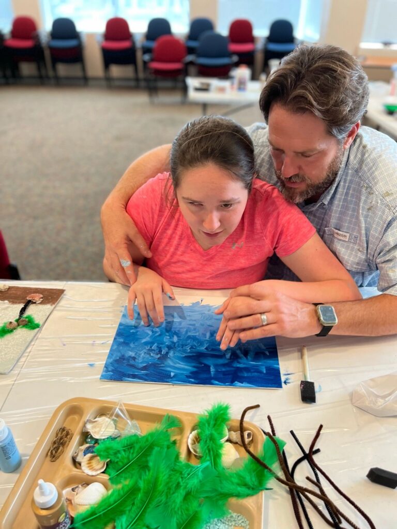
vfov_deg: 67.3
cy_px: 264
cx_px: 198
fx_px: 398
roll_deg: +0.3
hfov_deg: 53.1
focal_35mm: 26
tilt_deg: -33.3
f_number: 1.6
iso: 160
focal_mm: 5.1
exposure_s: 1/60
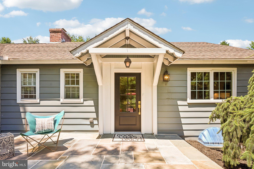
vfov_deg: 73.7
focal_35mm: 16
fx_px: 113
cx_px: 127
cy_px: 84
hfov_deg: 96.7
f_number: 8
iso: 800
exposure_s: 1/800
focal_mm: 16
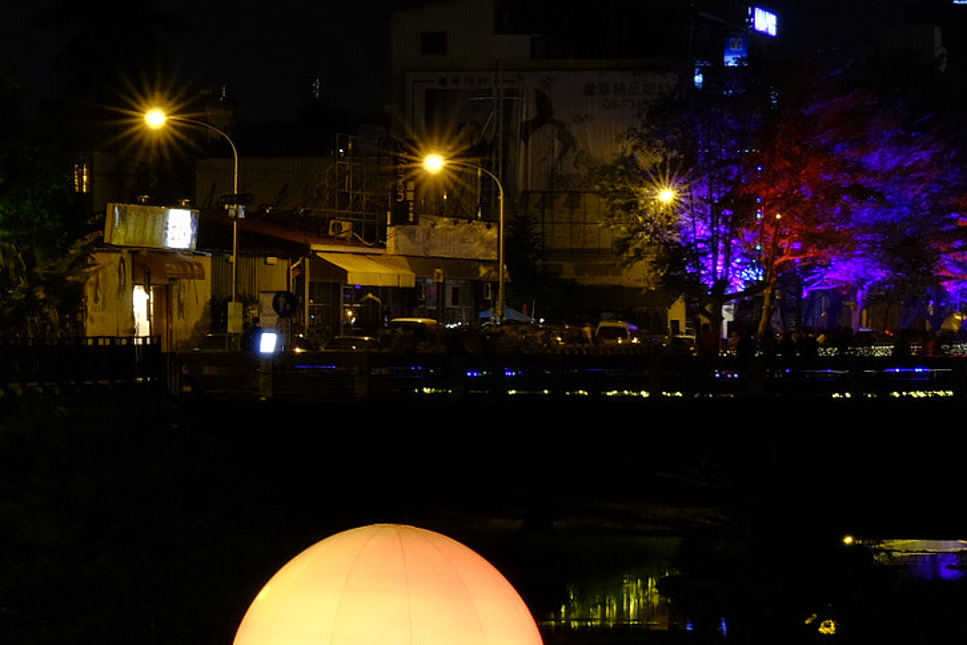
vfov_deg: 7.5
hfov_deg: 11.1
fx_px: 4915
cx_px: 37
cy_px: 546
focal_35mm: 183
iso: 200
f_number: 20
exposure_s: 15
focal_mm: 55
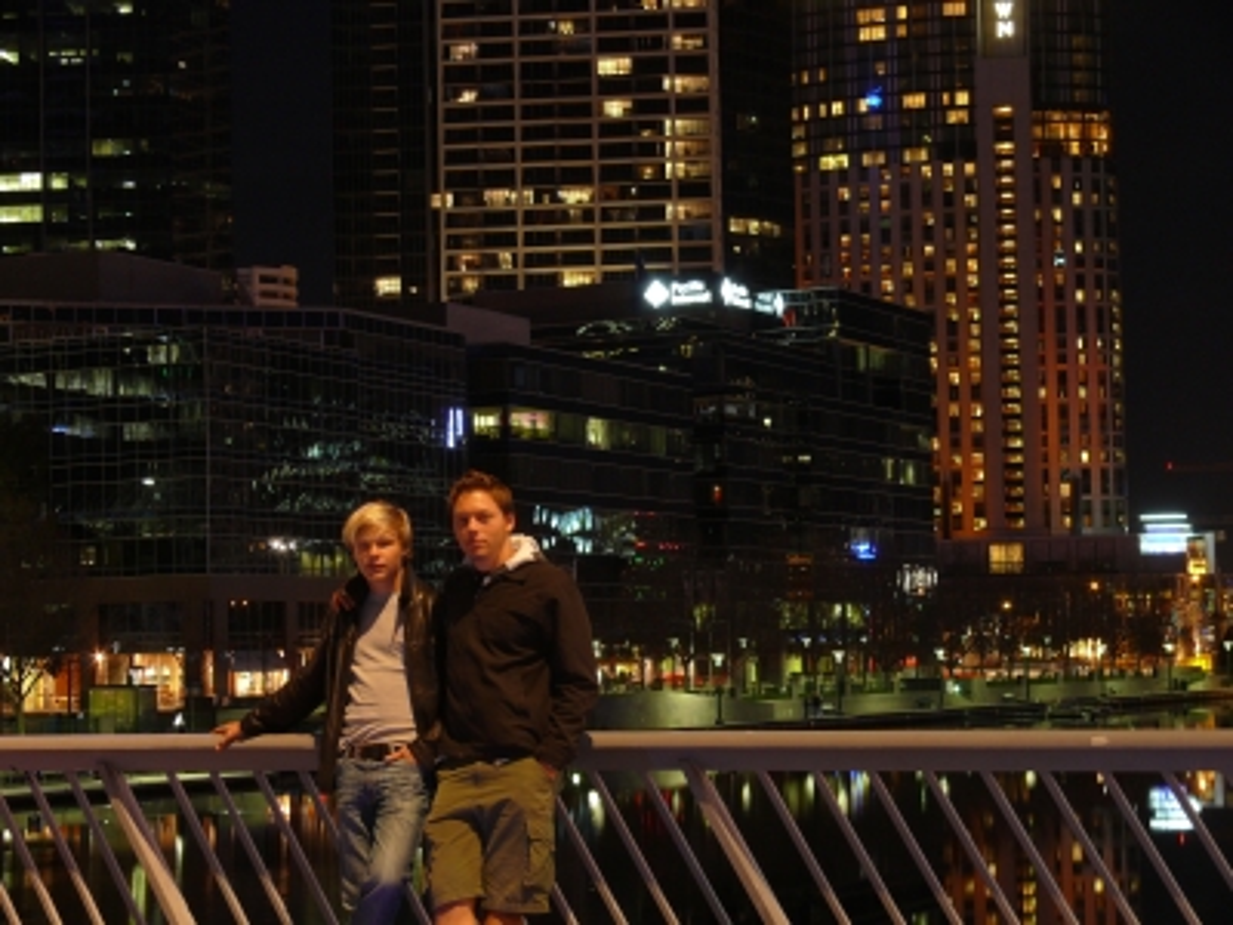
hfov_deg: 24.7
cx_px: 616
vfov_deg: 18.7
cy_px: 462
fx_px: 2814
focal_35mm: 79
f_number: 4.5
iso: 100
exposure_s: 4
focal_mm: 16.7
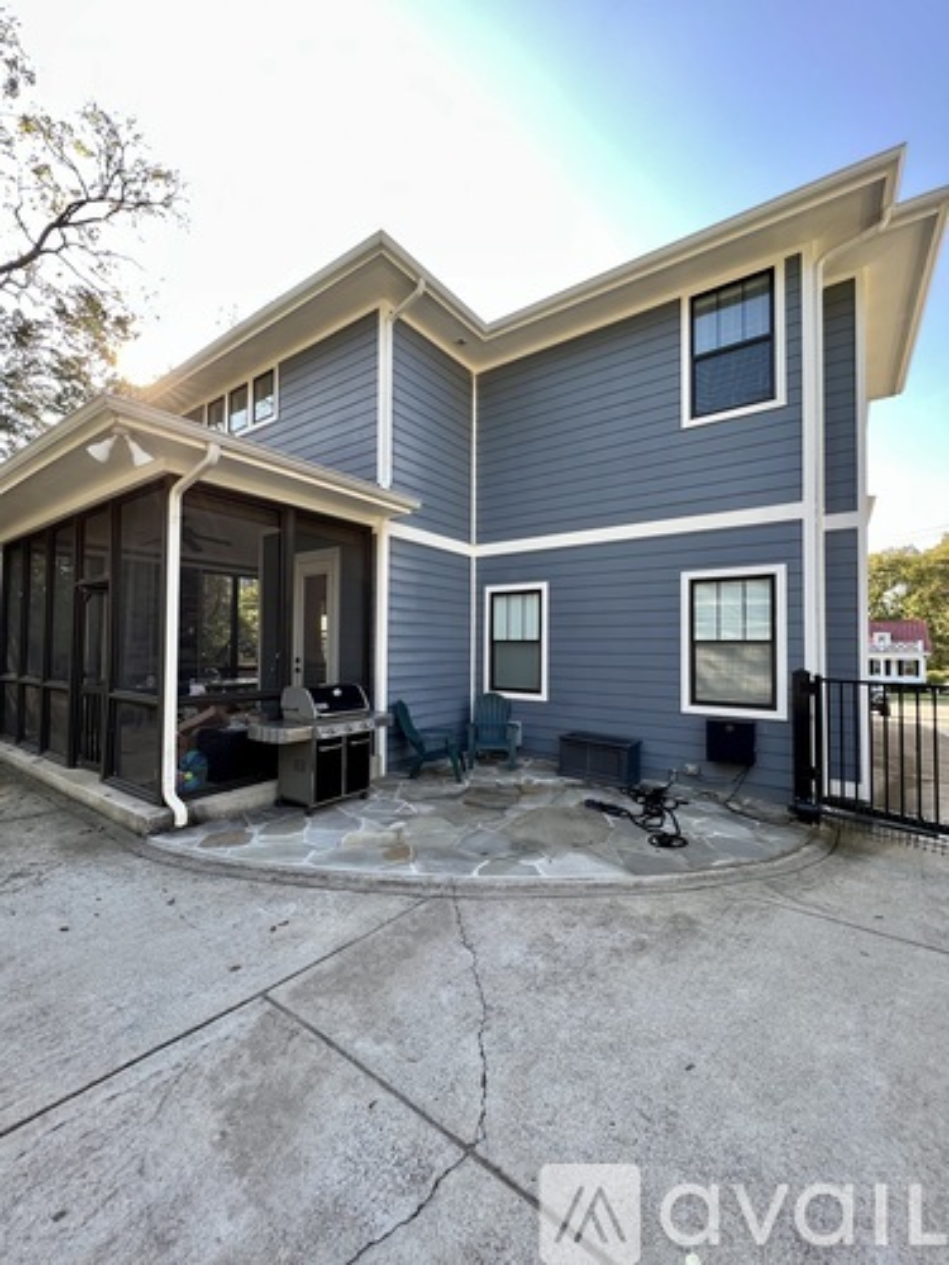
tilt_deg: +0.2
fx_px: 475
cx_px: 474
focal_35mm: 13
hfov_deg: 89.9
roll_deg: -0.7
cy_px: 632
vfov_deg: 106.2
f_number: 1.8
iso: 32
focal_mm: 1.57
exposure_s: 1/99
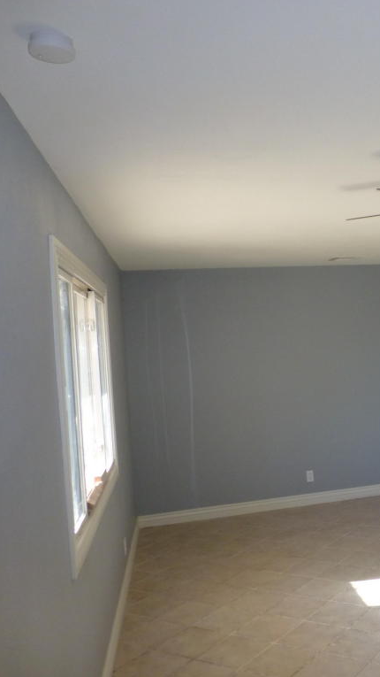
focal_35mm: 35
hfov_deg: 31.2
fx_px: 627
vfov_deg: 56.6
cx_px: 379
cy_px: 339
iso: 200
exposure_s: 1/60
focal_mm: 4.3
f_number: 3.3
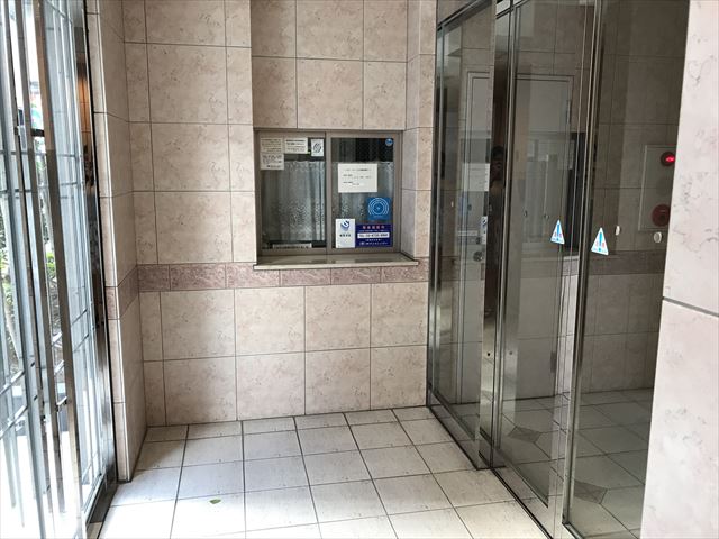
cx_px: 360
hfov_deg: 63.4
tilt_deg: -9.8
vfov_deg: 49.7
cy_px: 270
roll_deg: +0.0
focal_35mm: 28
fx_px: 582
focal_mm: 3.99
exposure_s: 1/25
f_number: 1.8
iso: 32
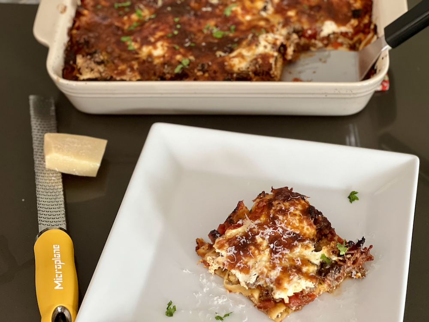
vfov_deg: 19.1
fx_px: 954
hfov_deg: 25.3
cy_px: 161
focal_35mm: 77
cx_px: 214
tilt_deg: -46.4
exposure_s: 1/40
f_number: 2.8
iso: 200
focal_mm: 9
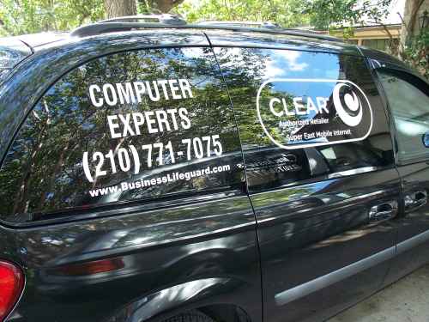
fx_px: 446
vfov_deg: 39.7
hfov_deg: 51.4
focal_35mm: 36
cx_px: 214
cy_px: 161
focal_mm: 7.54
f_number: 2.8
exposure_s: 1/60
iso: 125
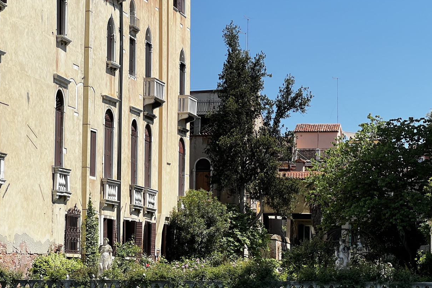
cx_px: 274
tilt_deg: +4.0
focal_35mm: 105
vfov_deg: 13.0
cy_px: 209
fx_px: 1260
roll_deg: -0.4
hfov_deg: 19.4
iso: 32
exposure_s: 1/681
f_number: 2.8
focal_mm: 9
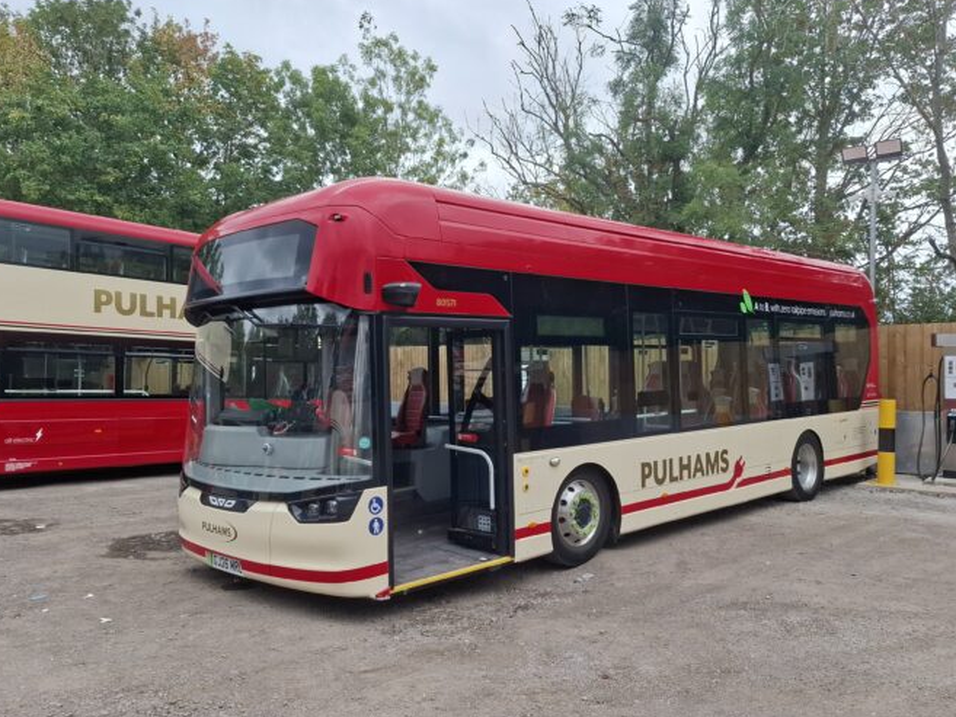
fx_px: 773
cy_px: 368
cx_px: 493
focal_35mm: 28
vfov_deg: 49.8
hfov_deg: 63.4
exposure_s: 1/914
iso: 50
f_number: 1.8
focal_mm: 5.54
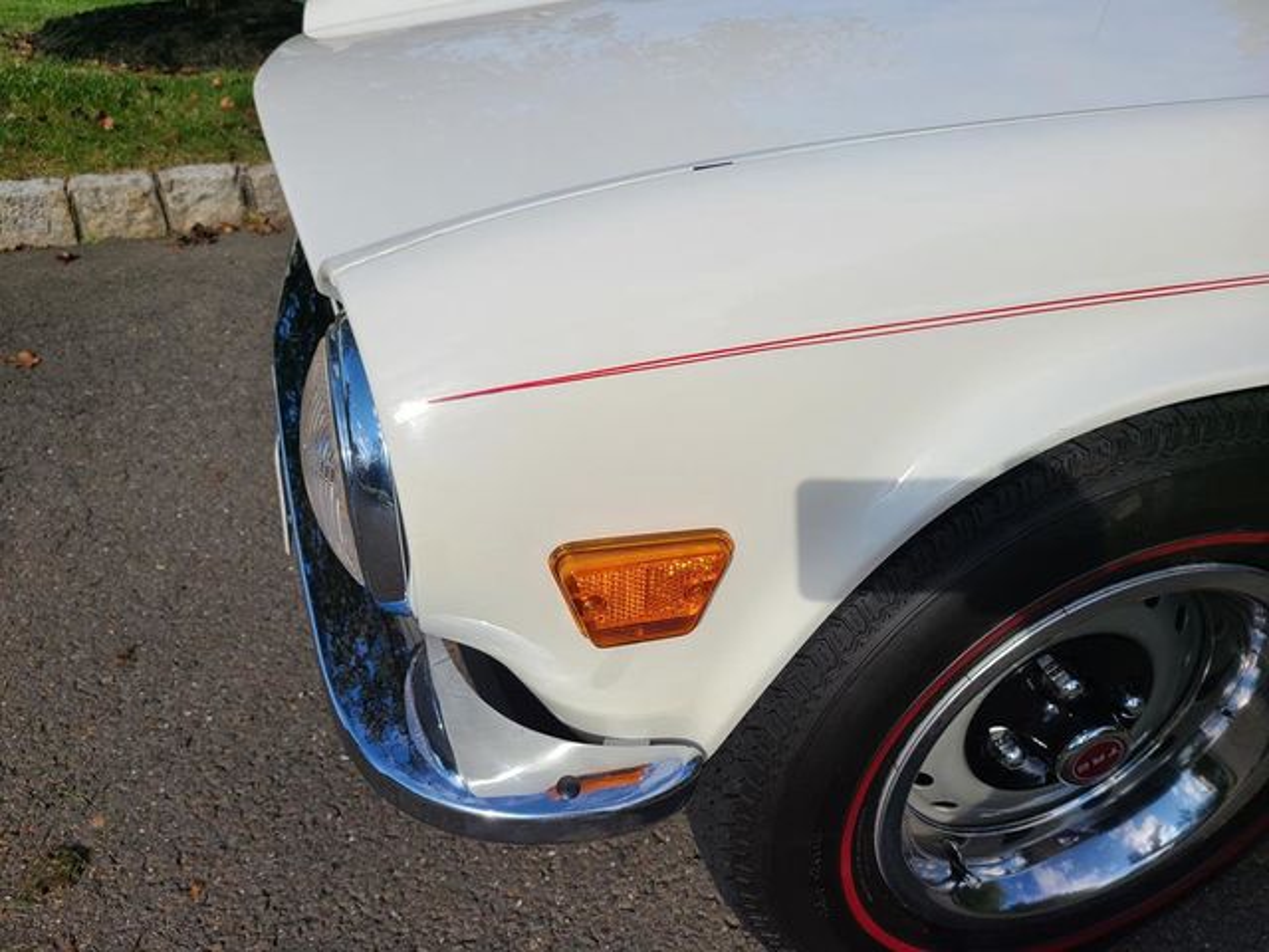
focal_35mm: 26
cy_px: 476
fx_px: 953
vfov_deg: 53.1
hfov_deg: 67.3
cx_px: 634
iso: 40
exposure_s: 1/3727
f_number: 1.8
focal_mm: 5.4
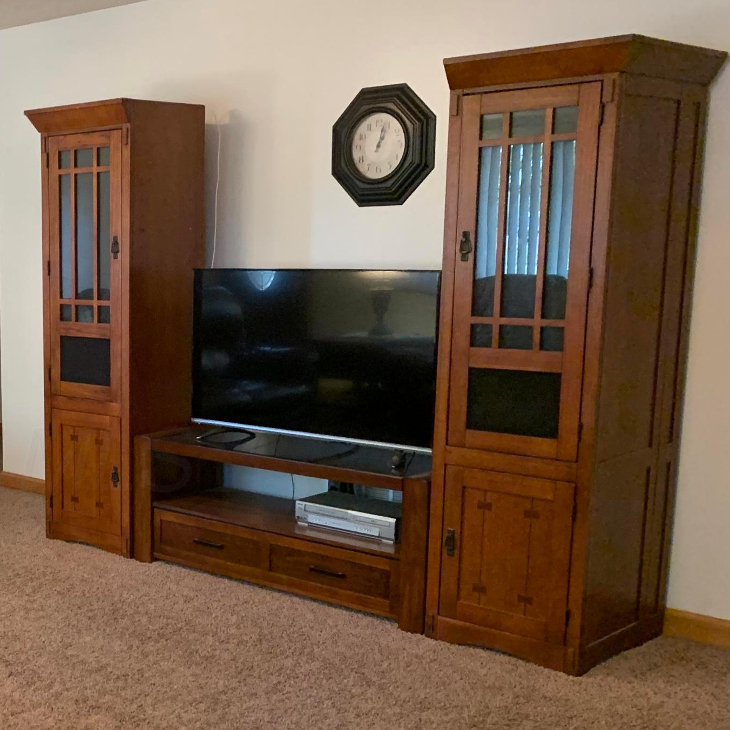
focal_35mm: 51
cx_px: 35
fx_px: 1217
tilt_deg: -10.8
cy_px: 459
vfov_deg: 33.2
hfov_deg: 31.4
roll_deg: +1.4
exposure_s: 1/30
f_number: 1.8
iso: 500
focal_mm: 4.25
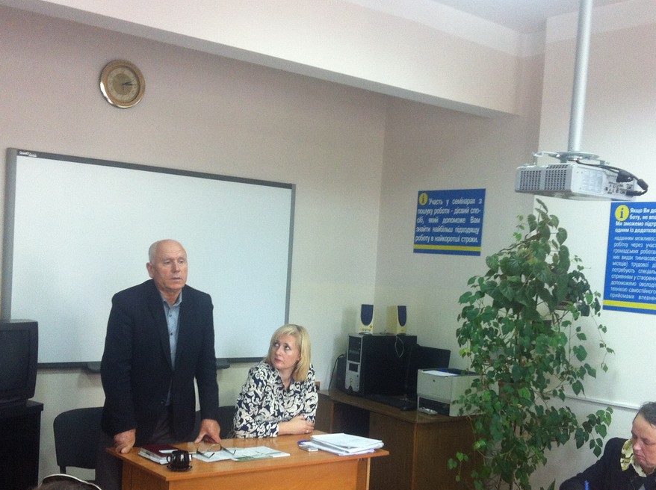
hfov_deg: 37.5
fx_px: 965
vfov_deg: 28.4
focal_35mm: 51
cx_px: 346
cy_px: 308
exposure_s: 1/17
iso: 125
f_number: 2.8
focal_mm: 3.85
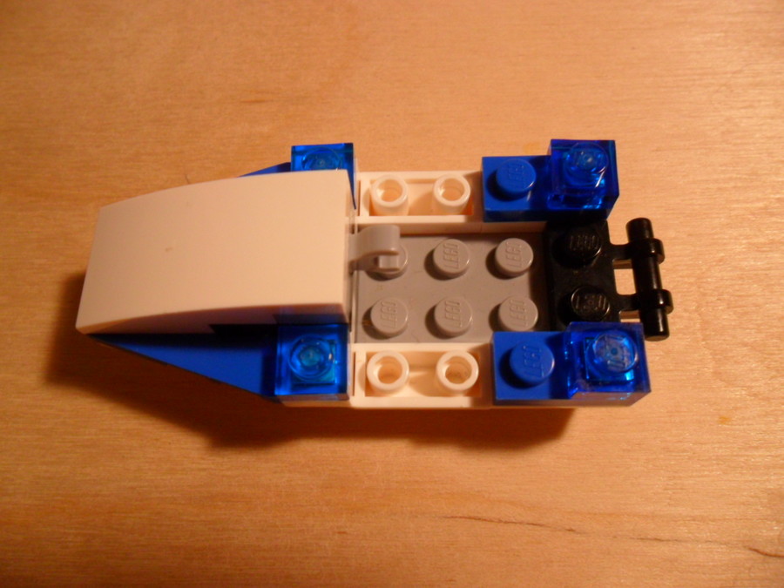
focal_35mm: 27
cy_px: 294
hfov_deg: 65.3
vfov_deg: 51.4
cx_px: 392
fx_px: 612
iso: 200
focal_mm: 4.9
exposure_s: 1/15
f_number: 3.5
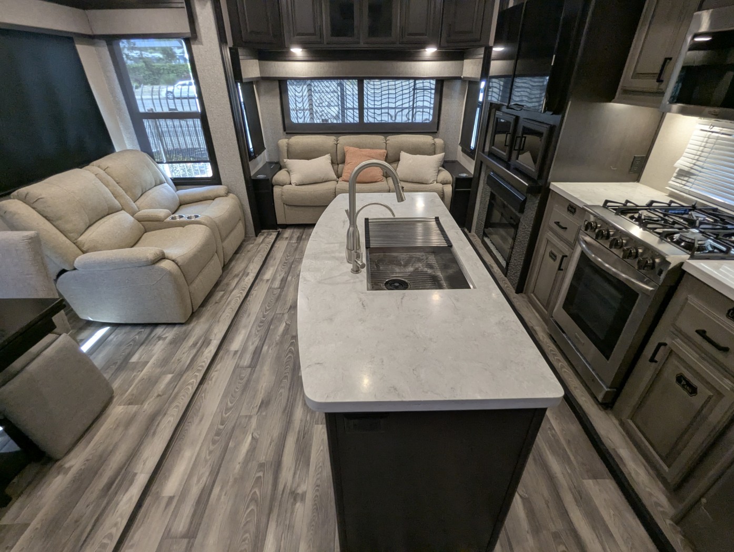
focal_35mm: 16
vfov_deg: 78.2
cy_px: 276
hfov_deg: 94.4
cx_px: 367
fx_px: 340
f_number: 2.2
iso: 242
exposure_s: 1/65.7
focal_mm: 2.35
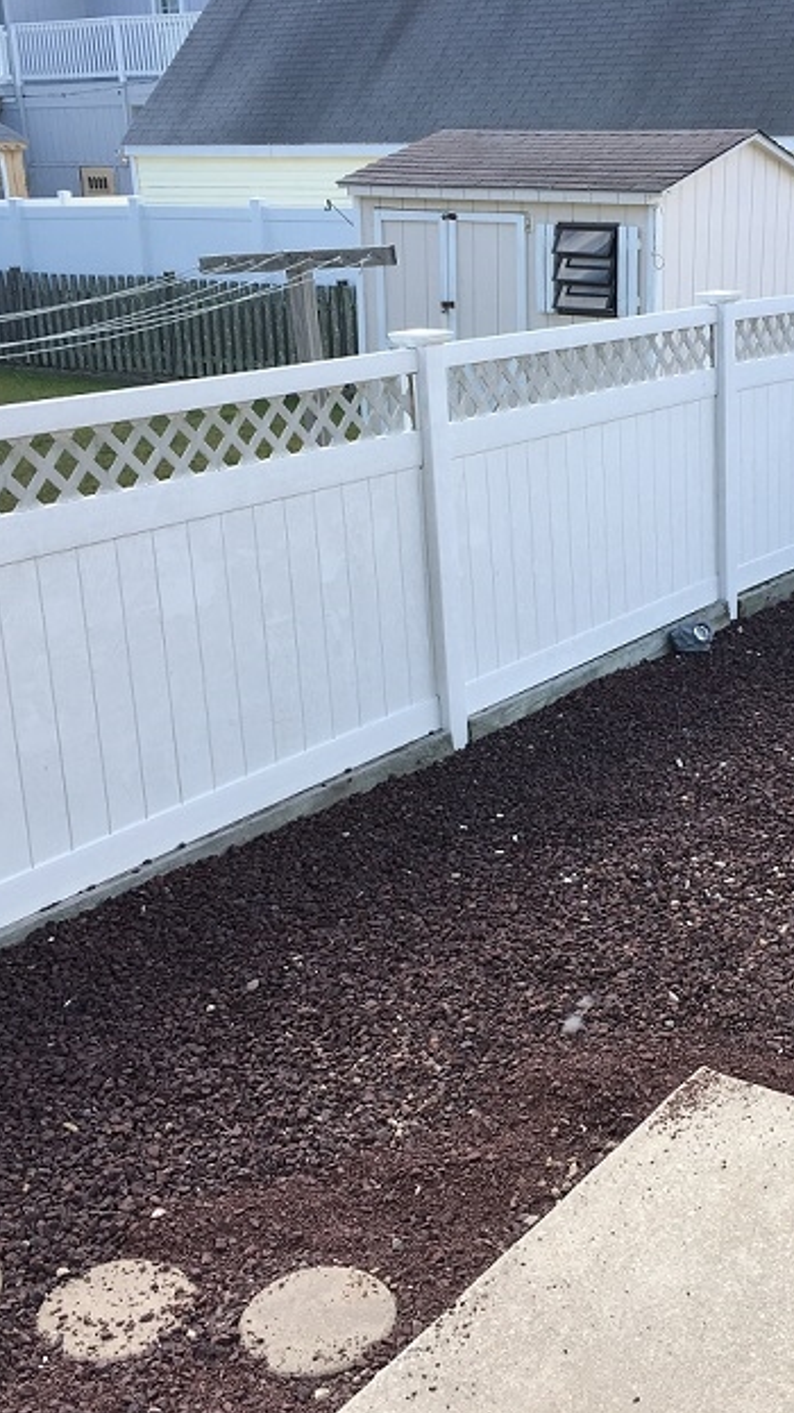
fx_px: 1611
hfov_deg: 27.2
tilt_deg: -18.1
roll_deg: +1.5
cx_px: 627
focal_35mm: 43
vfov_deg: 47.4
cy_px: 708
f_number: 2.2
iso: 25
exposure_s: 1/386
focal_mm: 4.15
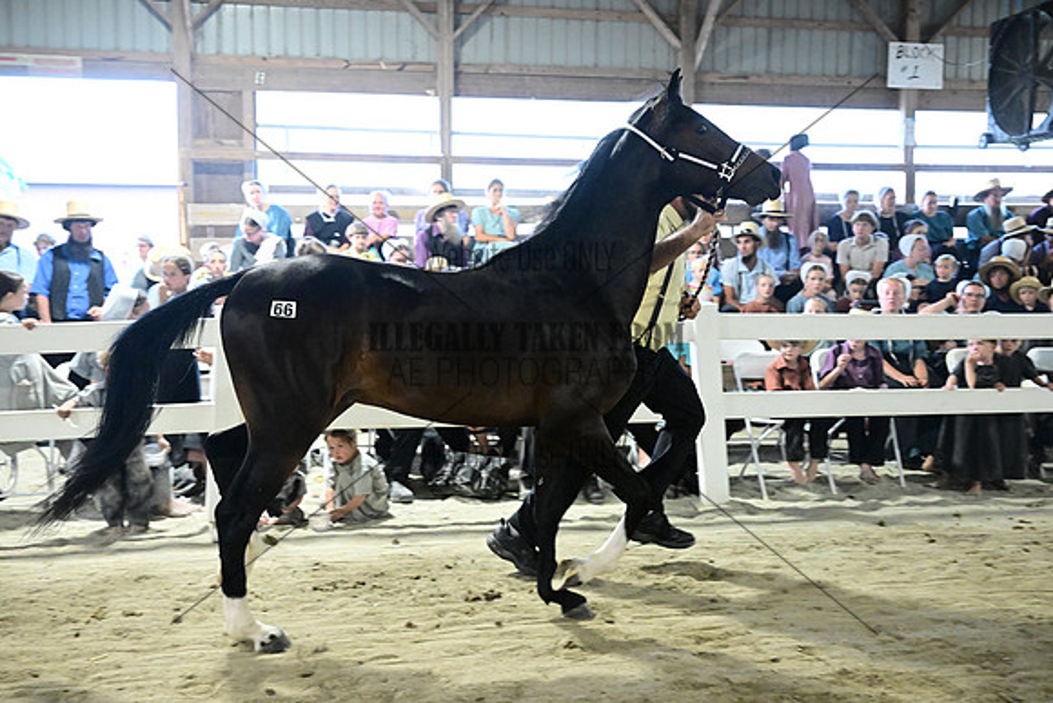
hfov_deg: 51.9
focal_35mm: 37
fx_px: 1082
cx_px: 526
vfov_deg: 36.0
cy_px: 352
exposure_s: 1/283
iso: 12800
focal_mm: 37
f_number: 4
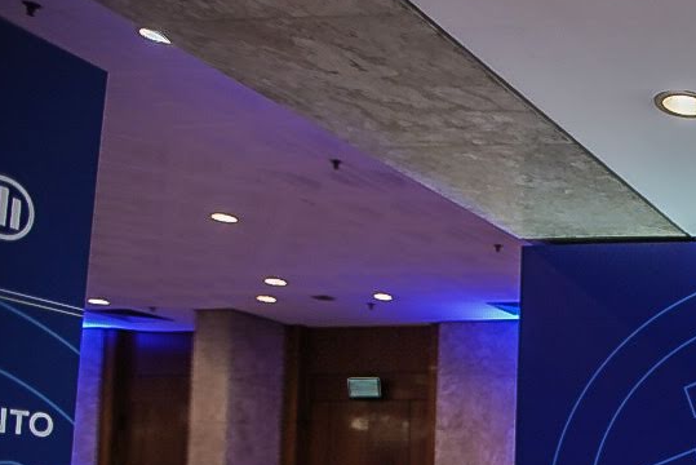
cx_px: 1030
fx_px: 928
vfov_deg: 26.4
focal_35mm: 48
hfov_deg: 28.2
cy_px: 477
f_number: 2.8
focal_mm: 16
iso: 500
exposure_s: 1/100
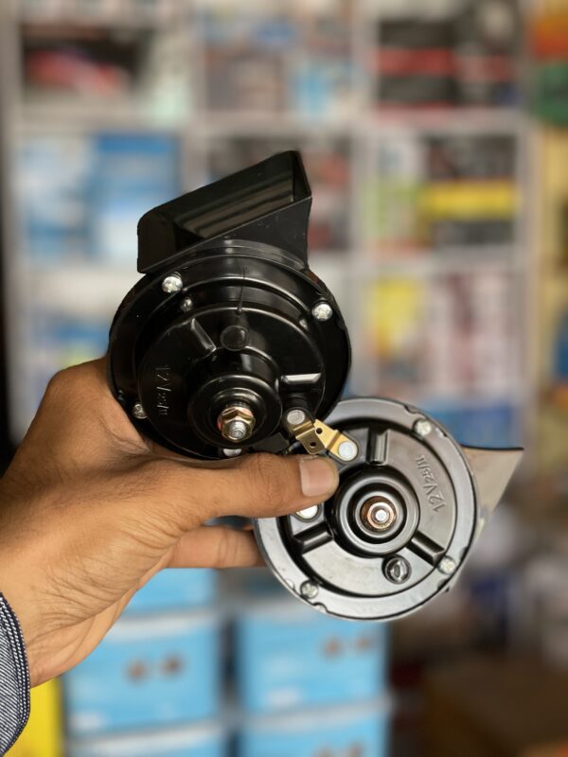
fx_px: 1138
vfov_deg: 36.8
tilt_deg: -7.3
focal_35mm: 52
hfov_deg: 28.0
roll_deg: +1.3
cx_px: 284
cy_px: 378
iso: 160
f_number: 2
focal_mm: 6
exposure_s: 1/122
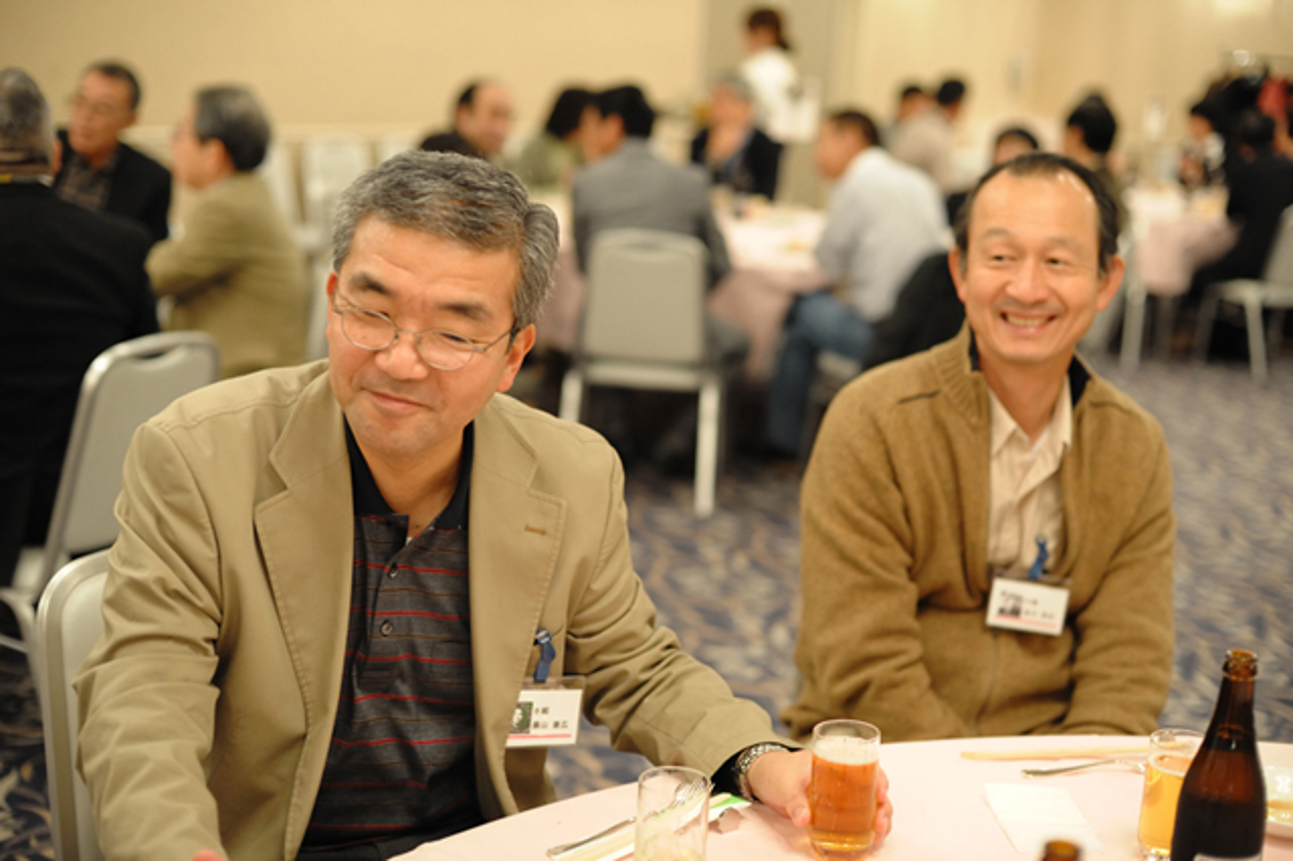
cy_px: 430
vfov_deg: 27.0
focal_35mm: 50
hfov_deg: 39.6
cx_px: 646
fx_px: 1795
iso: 2000
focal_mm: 50
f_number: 2.8
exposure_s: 1/100
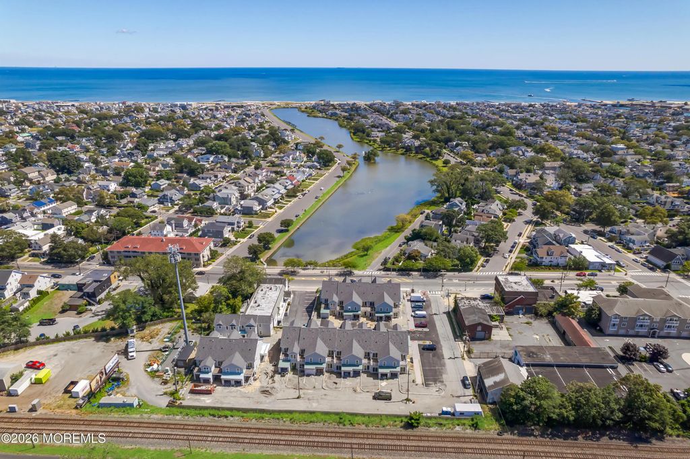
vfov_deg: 57.2
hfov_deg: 78.6
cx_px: 345
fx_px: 422
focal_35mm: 22
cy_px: 230
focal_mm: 8.38
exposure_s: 1/240
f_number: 2.8
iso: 100
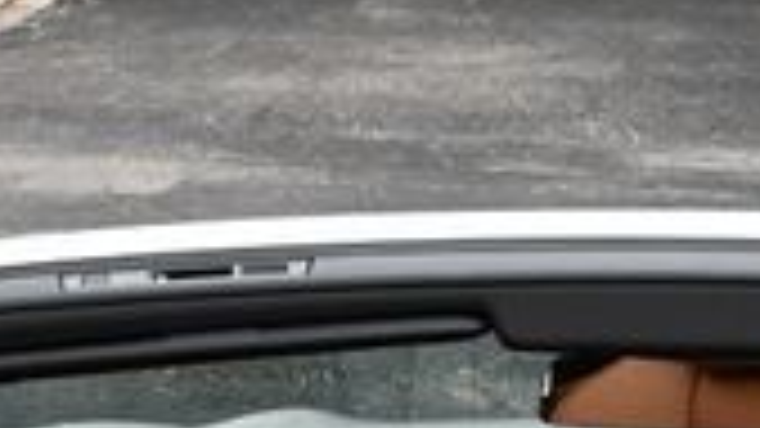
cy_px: 788
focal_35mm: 191
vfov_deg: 6.2
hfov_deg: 11.2
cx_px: 747
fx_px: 3848
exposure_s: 1/250
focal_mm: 24
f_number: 6.3
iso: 200
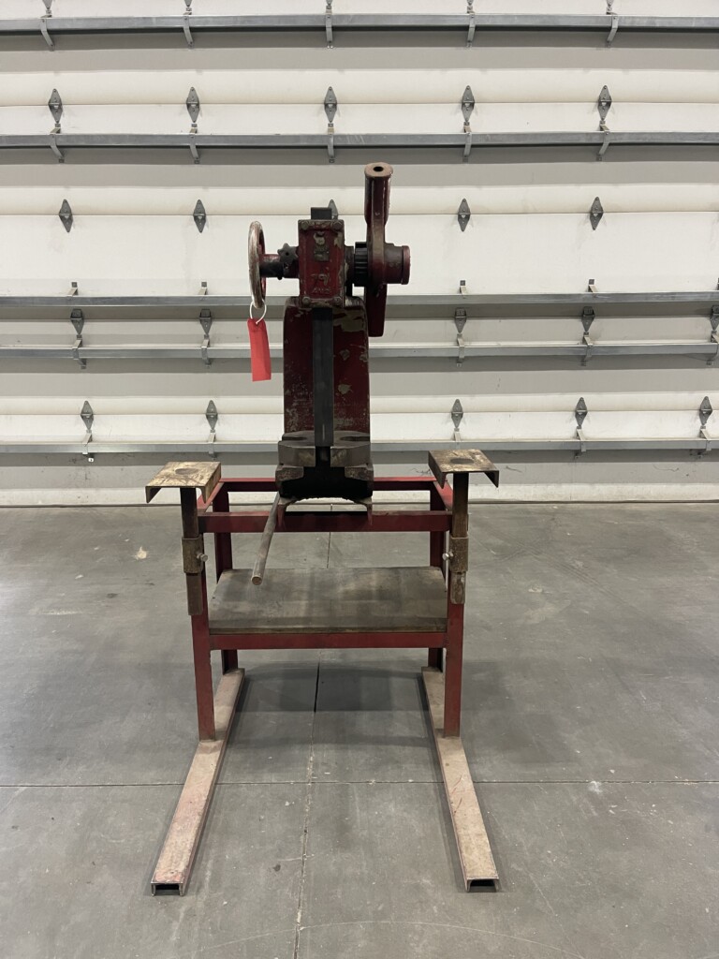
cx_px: 360
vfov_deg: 69.4
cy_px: 480
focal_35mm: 25
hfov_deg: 54.9
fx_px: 692
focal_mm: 5.1
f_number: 1.6
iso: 320
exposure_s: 1/60
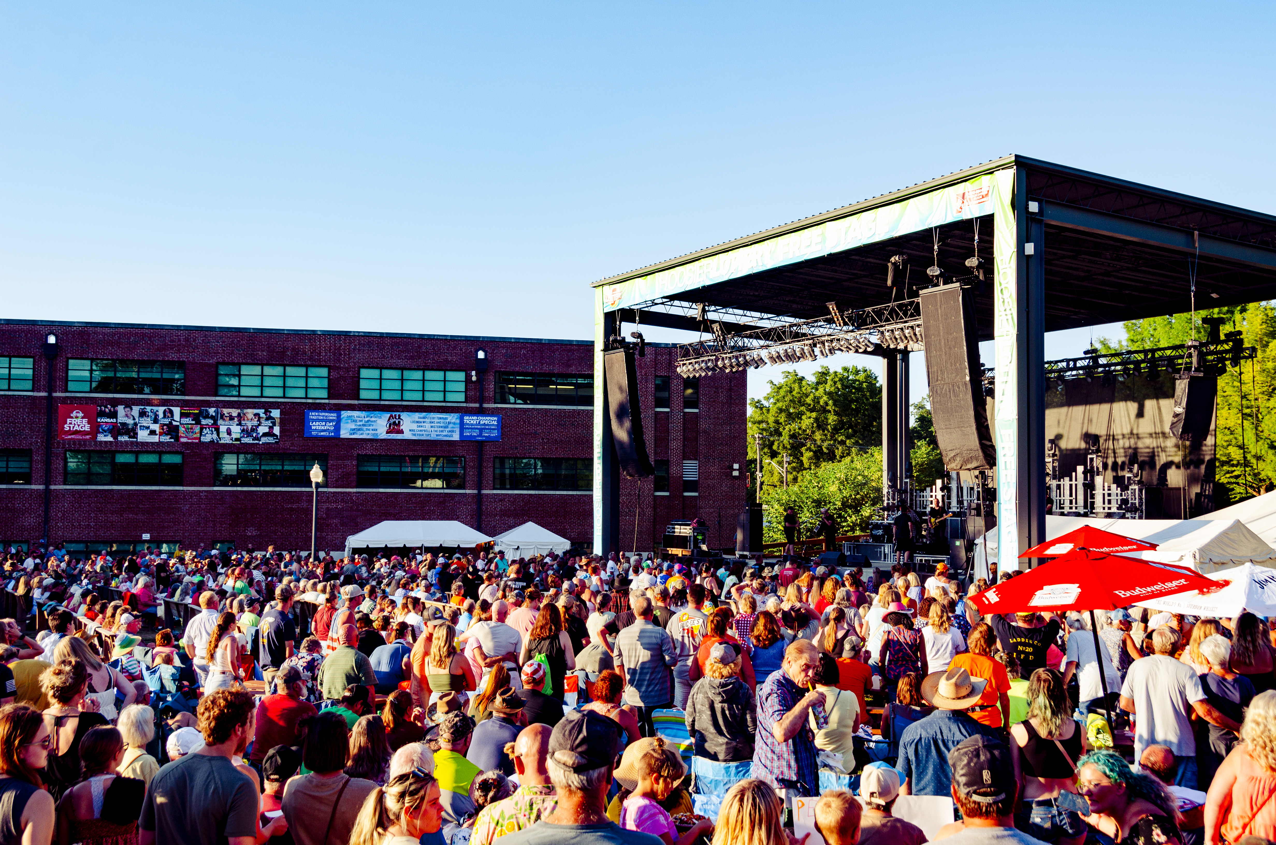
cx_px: 638
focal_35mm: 36
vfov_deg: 36.7
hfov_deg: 53.2
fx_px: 1273
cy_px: 422
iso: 100
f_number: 7.1
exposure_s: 1/250
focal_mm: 24
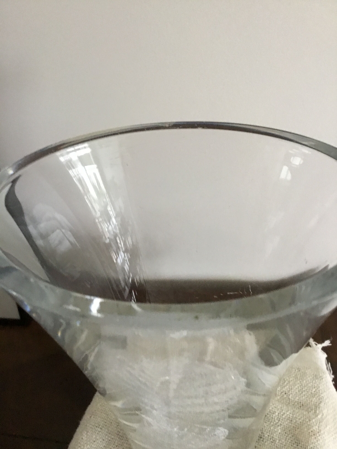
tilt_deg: -38.3
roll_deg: +4.7
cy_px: 224
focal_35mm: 31
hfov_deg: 45.4
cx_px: 168
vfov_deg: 58.4
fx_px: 402
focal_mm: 3.3
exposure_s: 1/17
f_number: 2.4
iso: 250
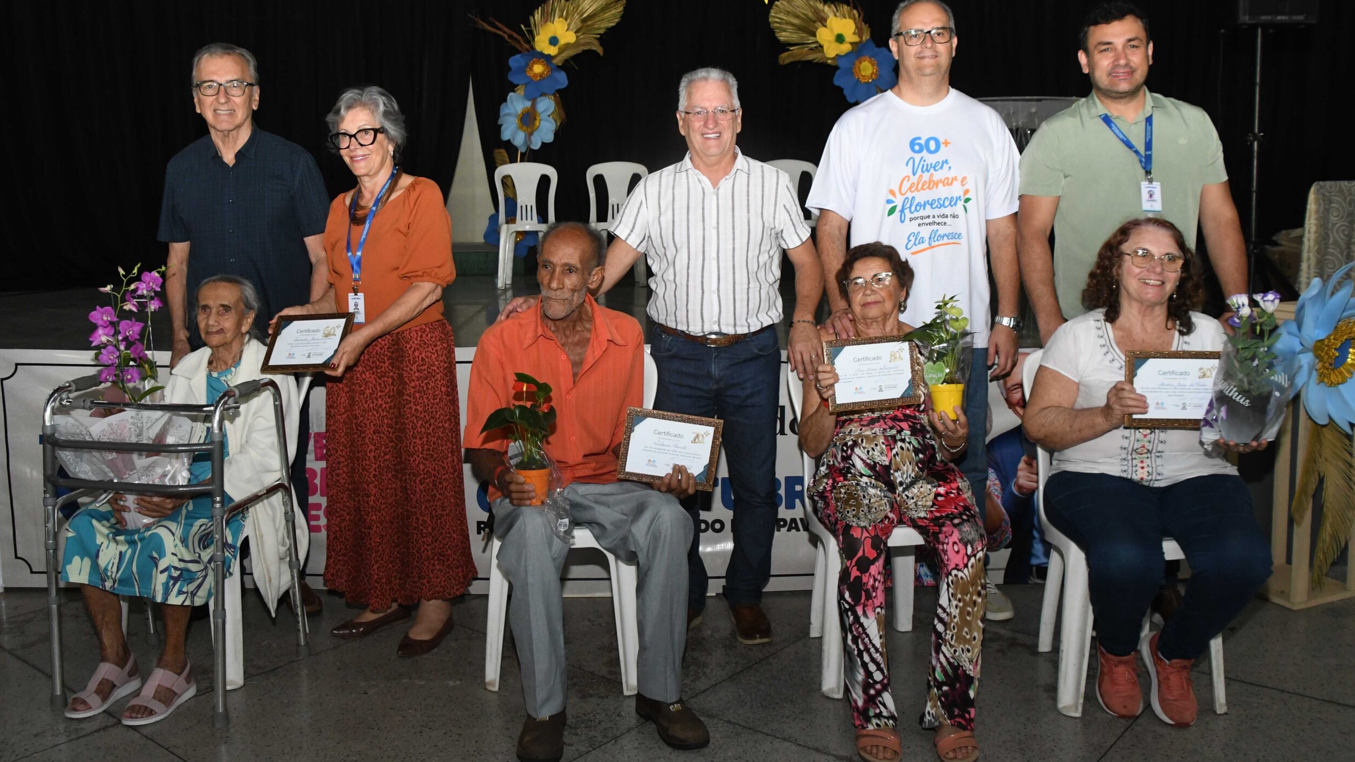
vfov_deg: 40.0
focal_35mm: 29
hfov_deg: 66.1
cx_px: 689
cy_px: 310
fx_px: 1042
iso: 2000
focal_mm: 18
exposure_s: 1/125
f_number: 5.6
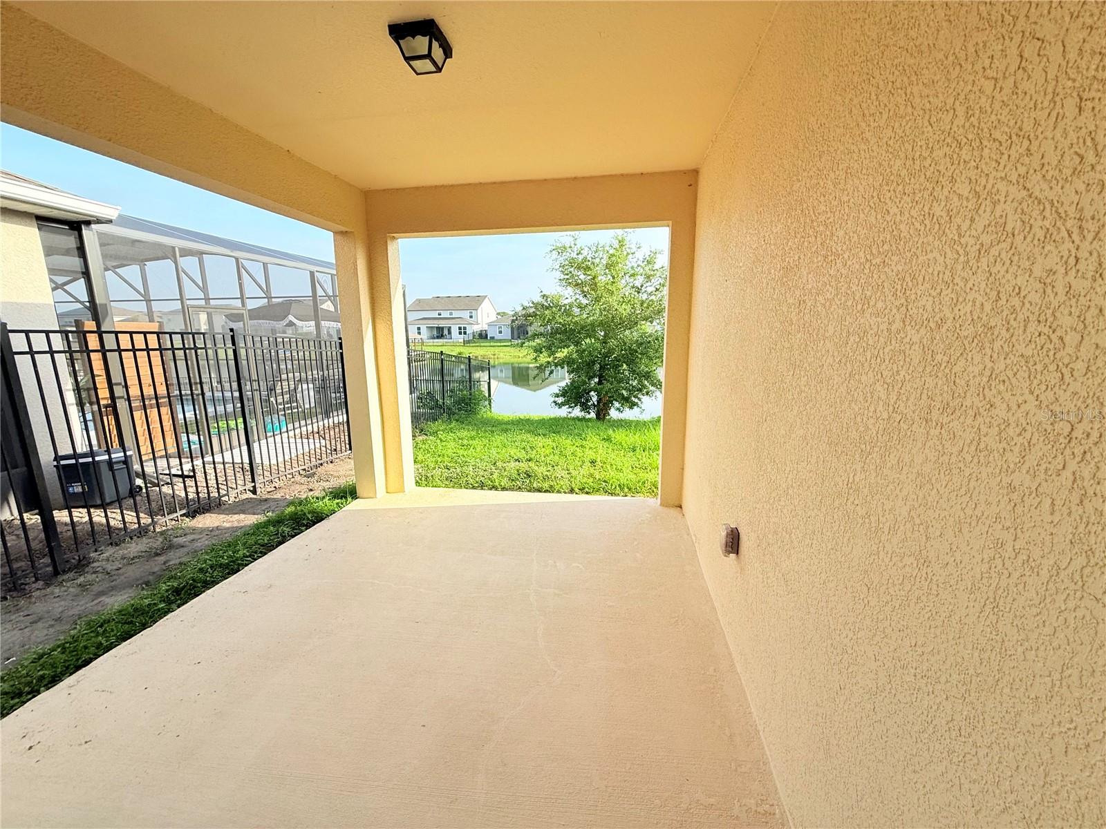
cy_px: 414
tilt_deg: -11.3
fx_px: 447
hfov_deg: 102.1
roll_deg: +1.0
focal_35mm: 14
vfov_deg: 85.7
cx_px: 553
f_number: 2.2
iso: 50
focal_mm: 2.22
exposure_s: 1/717
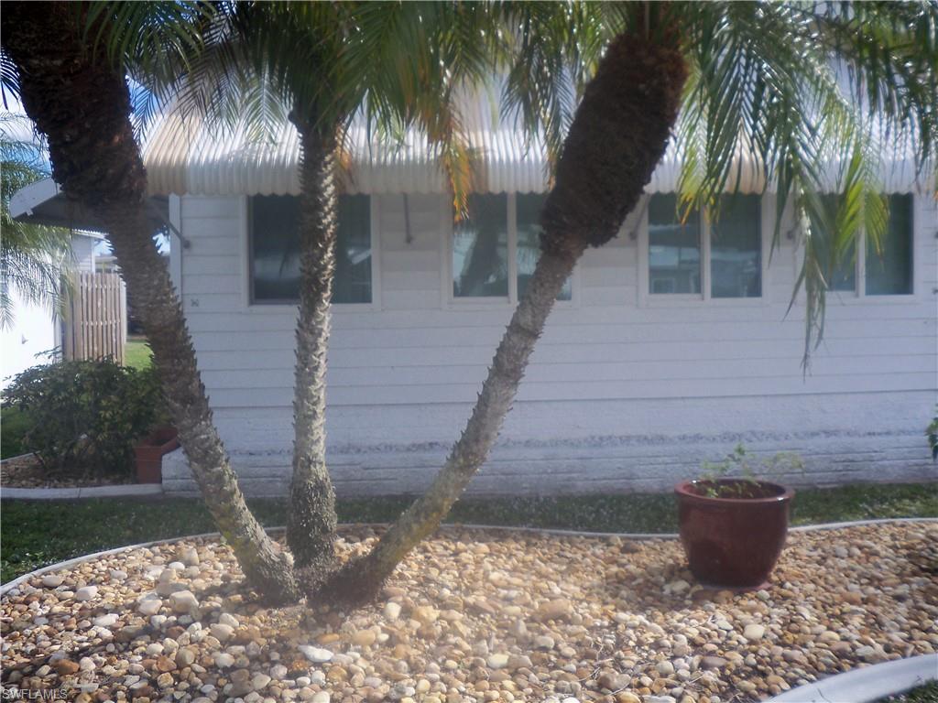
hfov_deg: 49.0
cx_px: 469
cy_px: 352
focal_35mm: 38
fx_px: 1030
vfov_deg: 37.7
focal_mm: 6.3
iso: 100
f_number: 3.5
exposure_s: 1/400
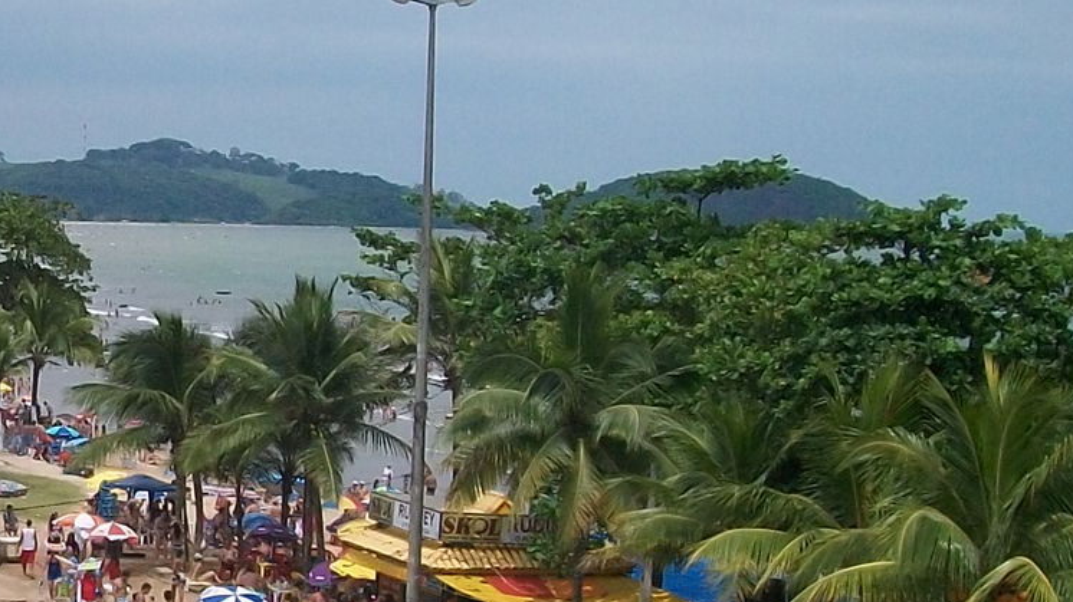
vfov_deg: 11.9
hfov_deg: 19.7
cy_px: 460
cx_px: -266
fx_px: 2873
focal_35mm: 101
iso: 80
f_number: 4.8
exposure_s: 1/800
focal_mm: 6
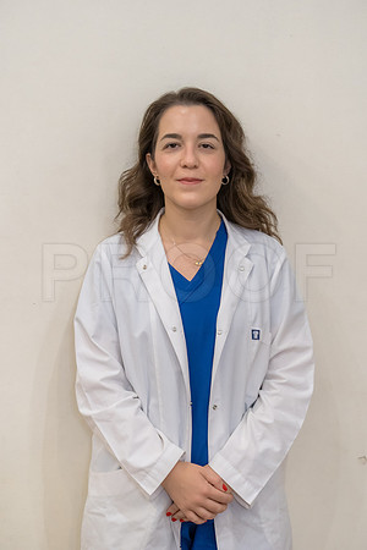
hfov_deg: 11.5
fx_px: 1820
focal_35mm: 119
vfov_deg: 17.2
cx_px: 184
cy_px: 275
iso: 5000
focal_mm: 119
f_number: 4
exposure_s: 1/80
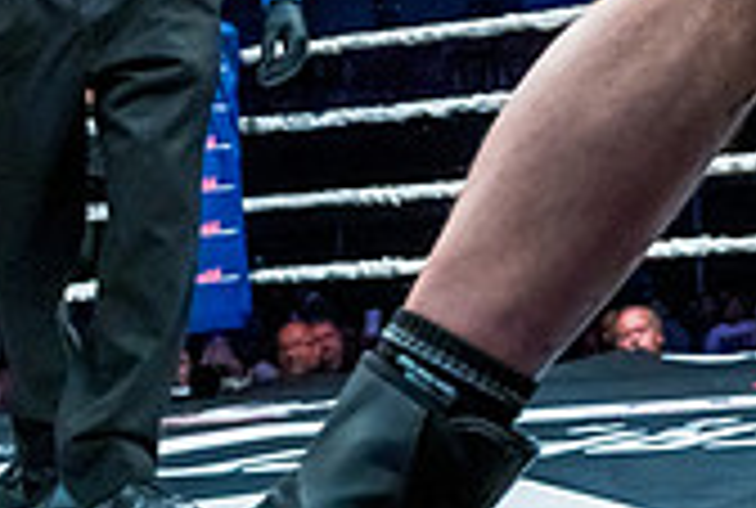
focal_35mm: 86
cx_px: 891
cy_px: -278
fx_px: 1811
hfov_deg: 21.9
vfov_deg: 14.7
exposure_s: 1/1000
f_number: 4
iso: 4000
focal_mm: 24
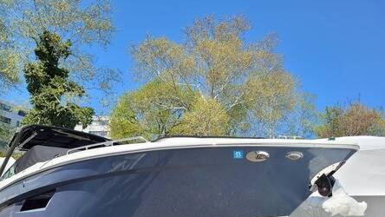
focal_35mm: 34
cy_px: 172
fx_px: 347
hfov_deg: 57.7
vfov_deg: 33.7
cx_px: 161
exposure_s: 1/1614
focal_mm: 5.4
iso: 40
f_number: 1.8
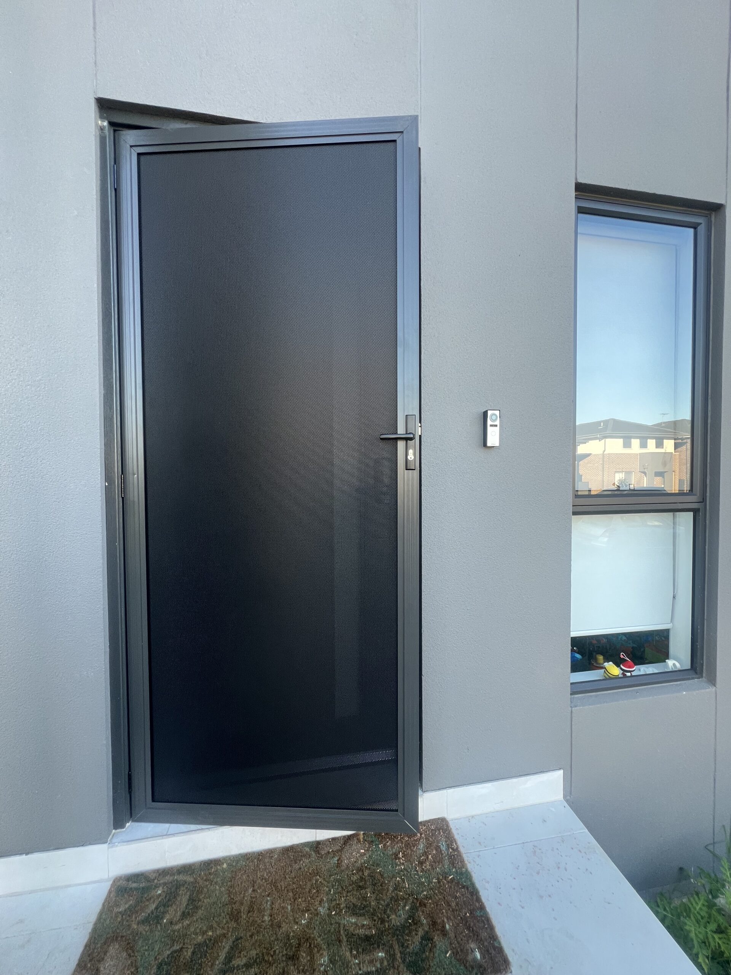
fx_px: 366
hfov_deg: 89.9
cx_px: 366
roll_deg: +0.9
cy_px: 488
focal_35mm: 13
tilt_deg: -0.9
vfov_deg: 106.2
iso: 64
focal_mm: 1.57
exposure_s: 1/99
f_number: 1.8
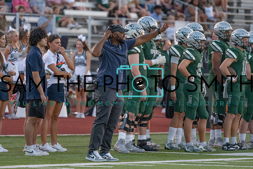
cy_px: 84
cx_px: 126
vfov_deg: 3.4
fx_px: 2812
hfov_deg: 5.2
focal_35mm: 400
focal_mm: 400
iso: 4000
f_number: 5.6
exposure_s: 1/800
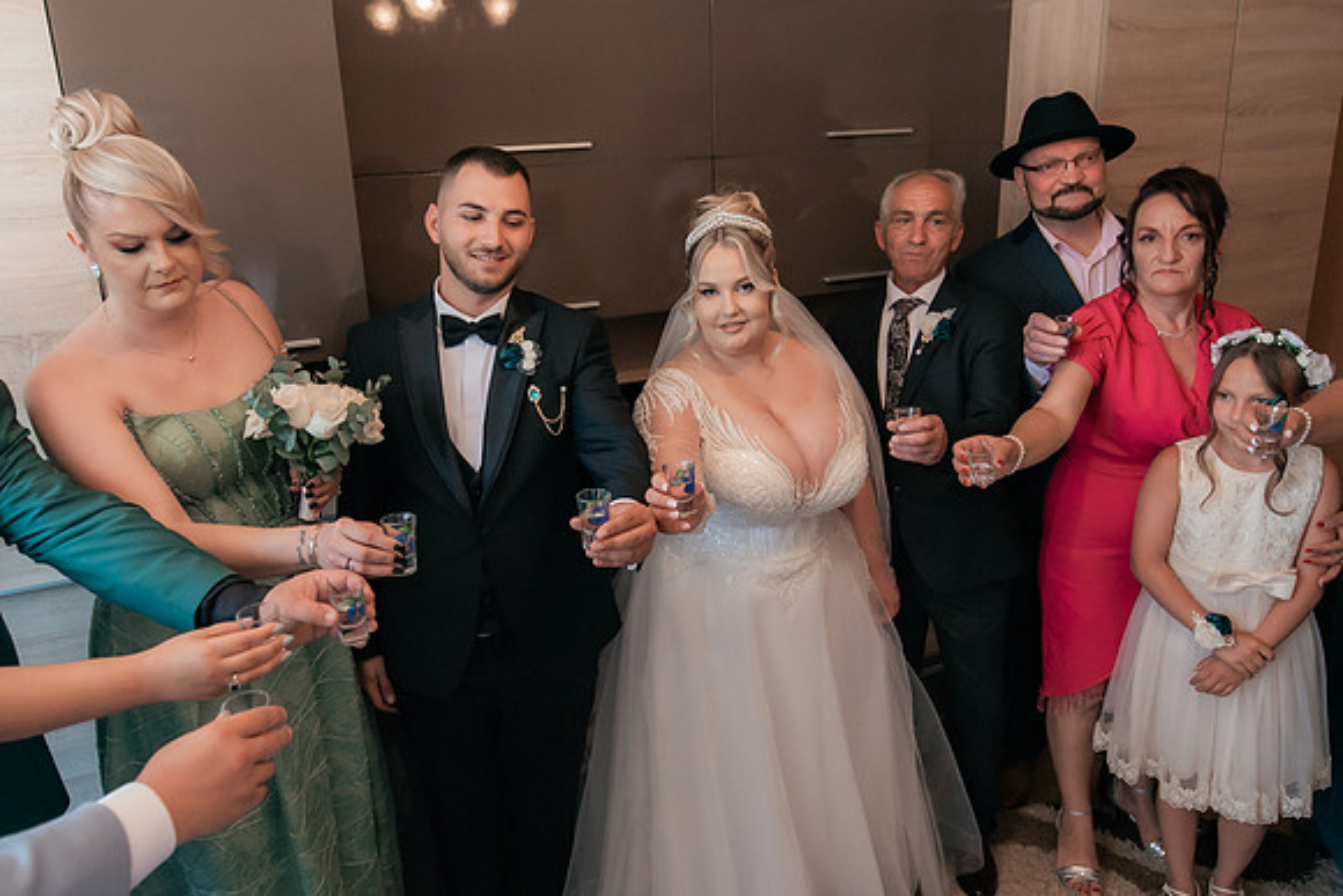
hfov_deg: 69.5
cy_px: 475
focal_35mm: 26
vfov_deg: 49.7
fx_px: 966
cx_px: 624
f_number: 2.8
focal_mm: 15
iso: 1600
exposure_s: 1/320
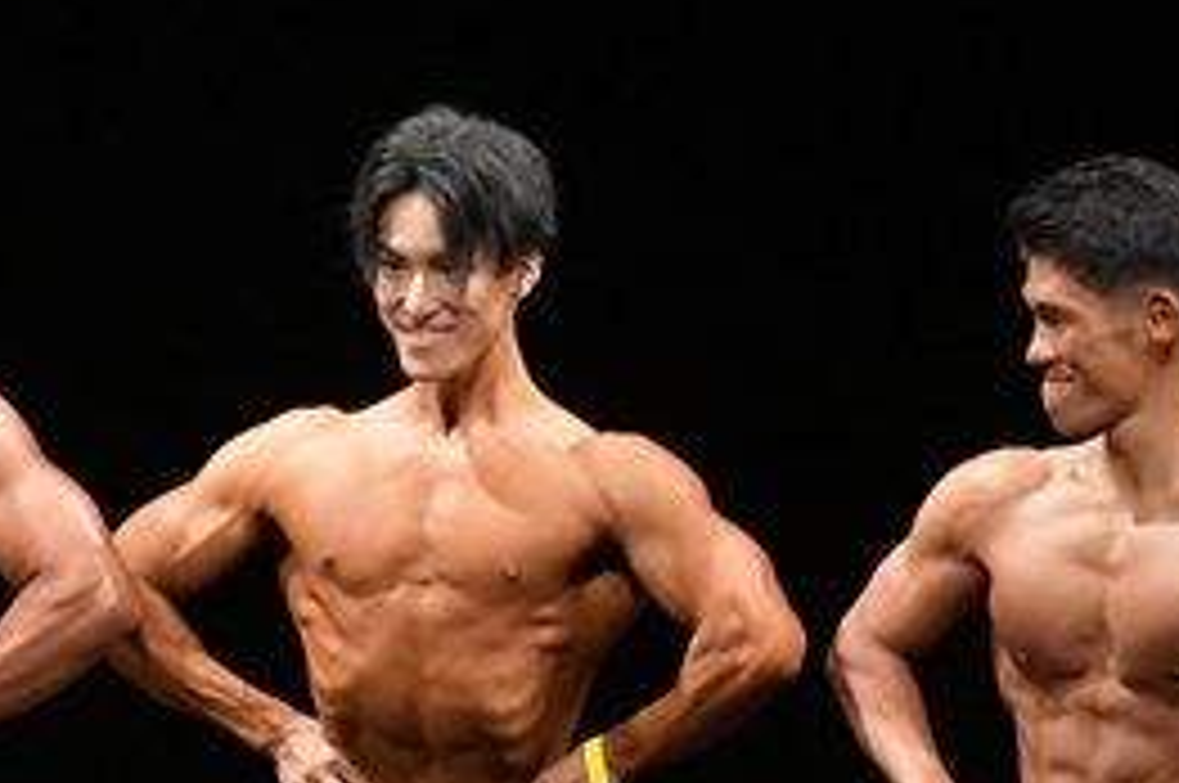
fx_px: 19560
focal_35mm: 598
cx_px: 74
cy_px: 873
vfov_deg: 2.3
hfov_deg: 3.5
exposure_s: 1/400
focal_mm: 135
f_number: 5.6
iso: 3200
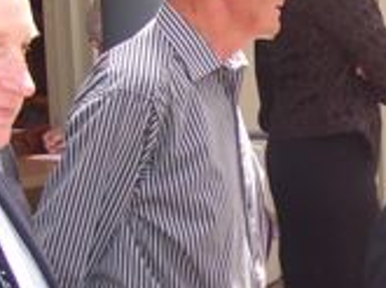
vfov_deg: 10.4
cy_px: 311
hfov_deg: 13.7
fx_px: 1558
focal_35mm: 140
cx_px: 459
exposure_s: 1/60
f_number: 2.7
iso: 80
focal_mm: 6
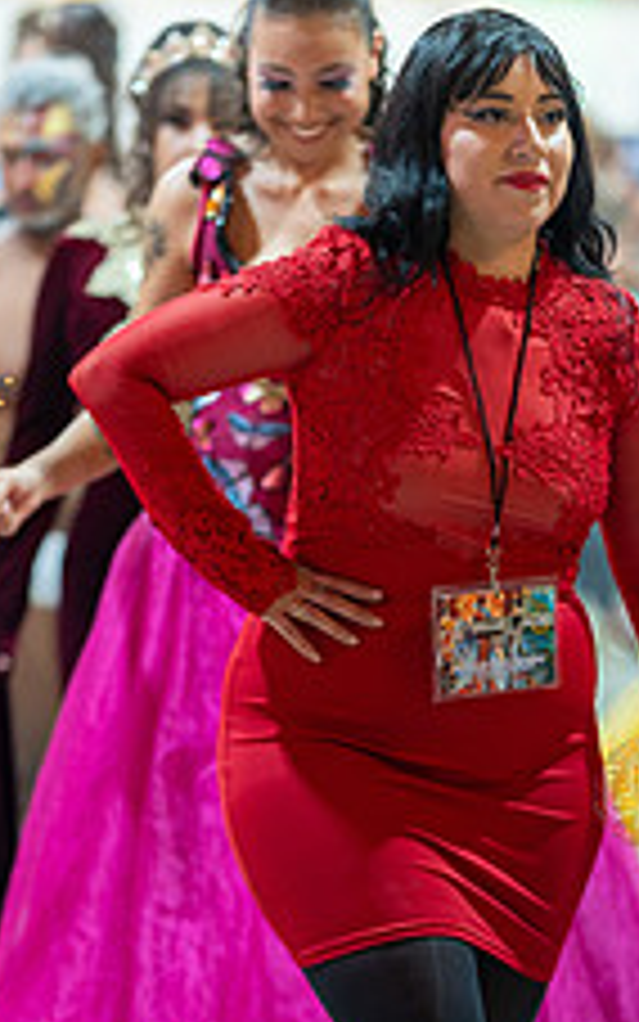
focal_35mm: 172
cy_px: 806
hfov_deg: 7.6
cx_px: 396
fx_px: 4790
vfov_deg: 12.1
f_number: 1.4
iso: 640
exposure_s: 1/160
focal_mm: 85
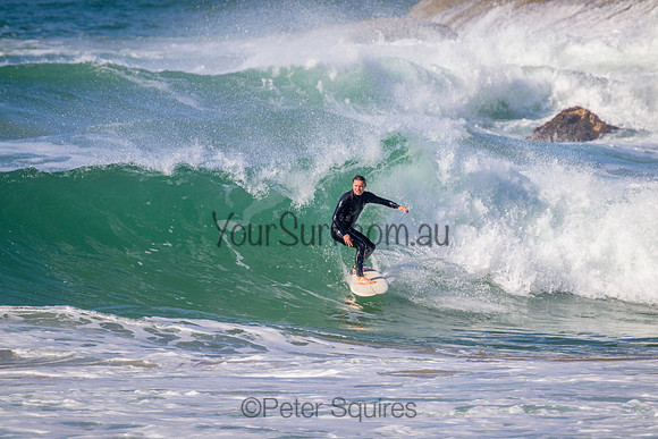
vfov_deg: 1.7
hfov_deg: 2.6
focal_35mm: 800
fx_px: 14625
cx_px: 329
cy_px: 220
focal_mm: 800
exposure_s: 1/2000
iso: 1100
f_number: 11
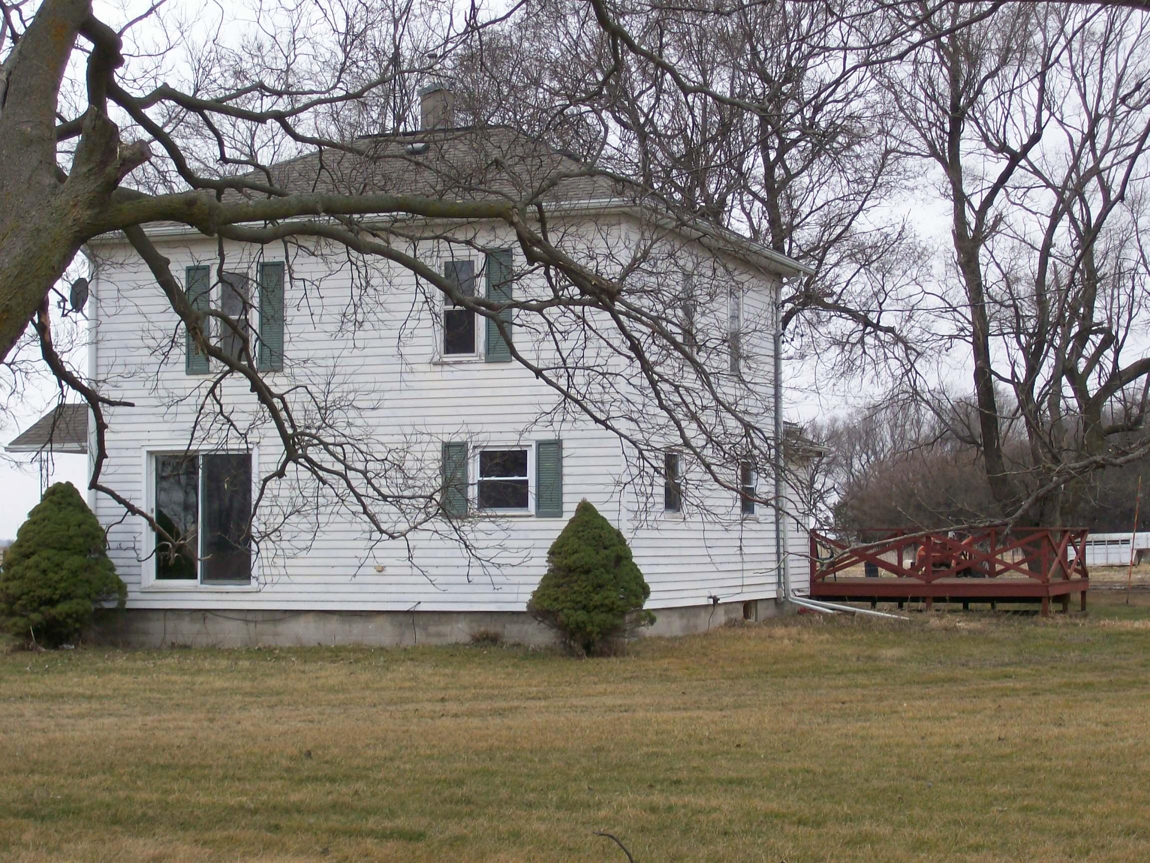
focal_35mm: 70
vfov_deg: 21.0
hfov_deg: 27.8
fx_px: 2326
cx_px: 575
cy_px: 432
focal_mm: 11.6
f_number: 3.8
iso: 80
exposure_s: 1/281
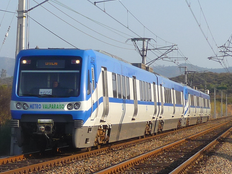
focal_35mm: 137
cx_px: 96
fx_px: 918
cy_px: 50
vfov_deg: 10.8
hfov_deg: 14.4
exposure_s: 1/500
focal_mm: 8.5
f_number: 4.2
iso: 100
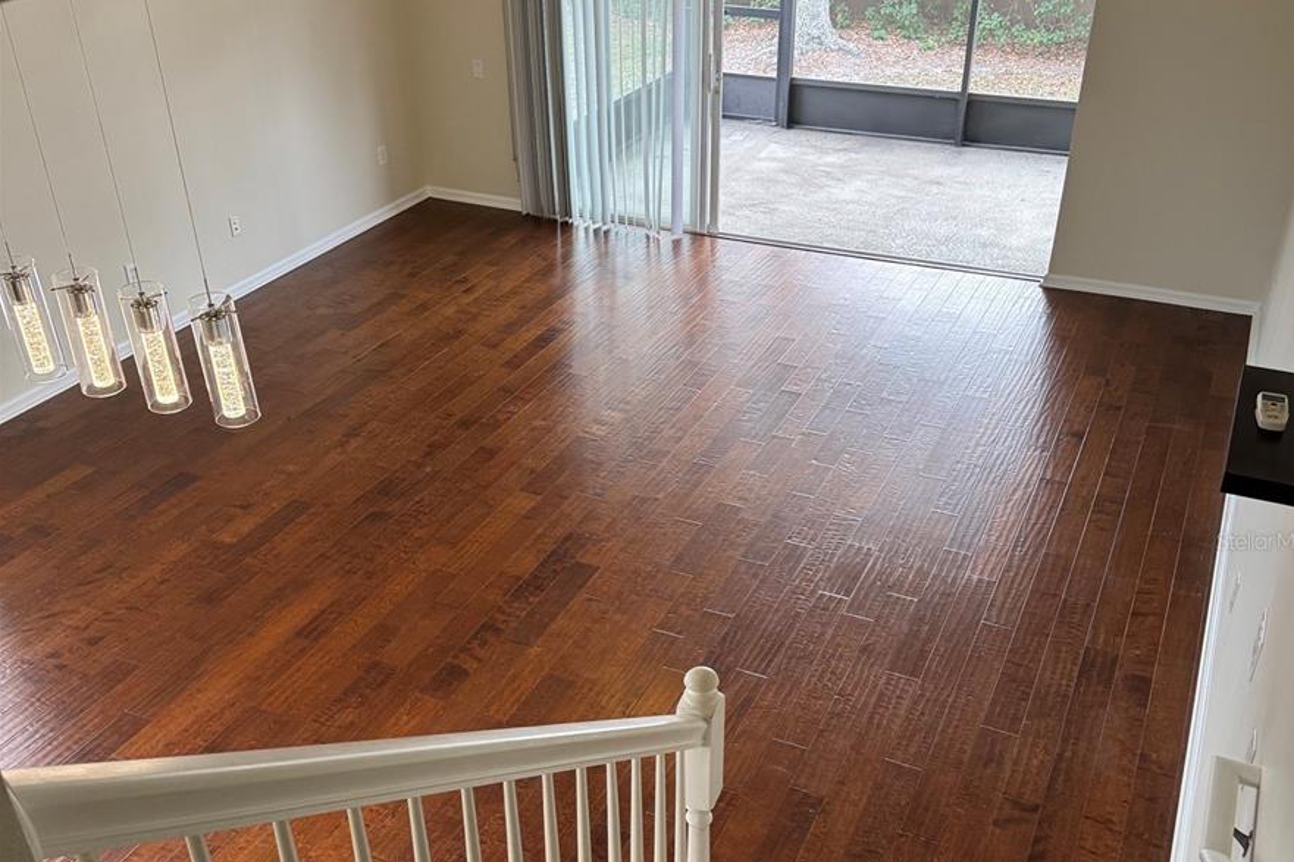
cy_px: 540
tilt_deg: -33.5
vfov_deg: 38.6
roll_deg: +0.4
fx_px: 1222
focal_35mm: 34
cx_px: 659
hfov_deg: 55.8
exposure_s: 1/120
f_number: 1.78
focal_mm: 6.76
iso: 200
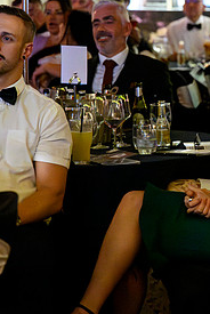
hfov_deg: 6.9
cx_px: 164
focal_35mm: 199
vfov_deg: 10.3
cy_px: 115
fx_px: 1737
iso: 51200
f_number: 4
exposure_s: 1/200
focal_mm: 94
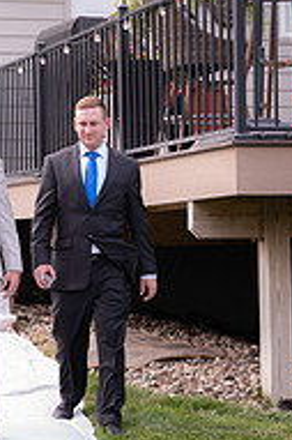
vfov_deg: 14.1
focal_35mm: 146
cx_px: 5
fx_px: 1779
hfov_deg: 9.3
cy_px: 244
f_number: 4
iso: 560
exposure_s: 1/400
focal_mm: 62
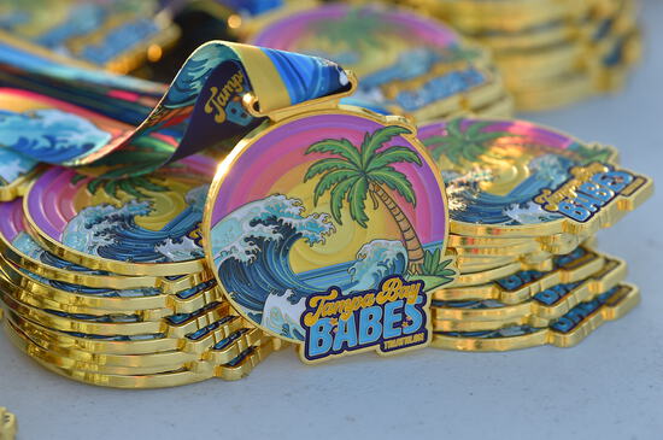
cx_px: 332
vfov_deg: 6.8
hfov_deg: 10.3
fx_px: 3678
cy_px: 220
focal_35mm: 200
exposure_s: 1/500
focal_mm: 200
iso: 500
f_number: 5
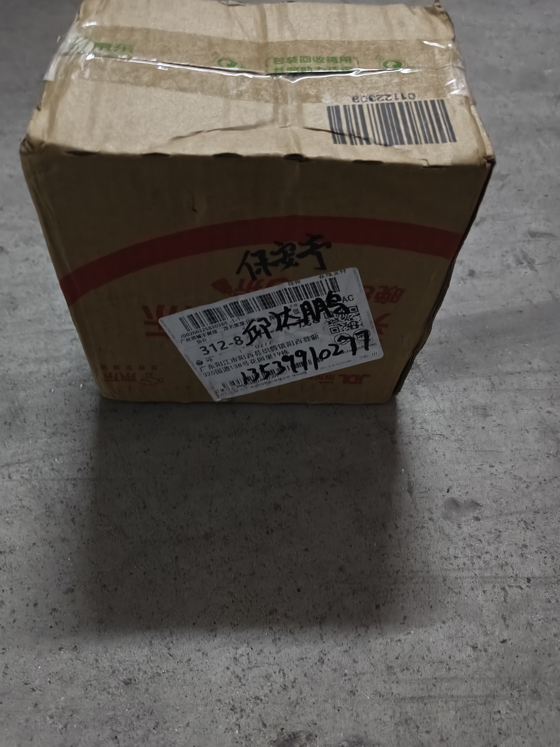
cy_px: 402
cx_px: 259
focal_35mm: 25
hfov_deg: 54.8
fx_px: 539
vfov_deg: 69.3
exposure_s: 1/14.3
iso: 4446
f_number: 1.88
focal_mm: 5.56
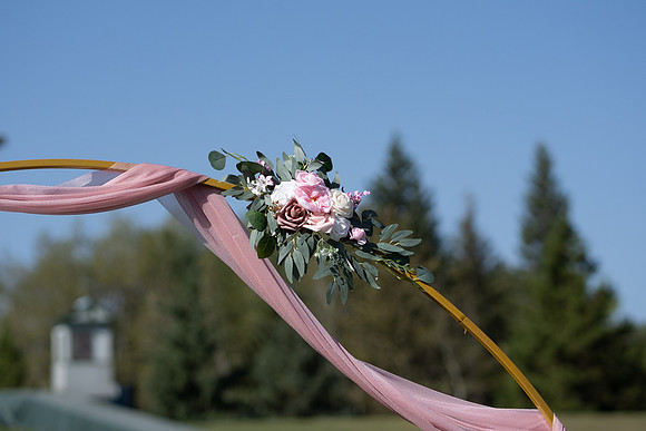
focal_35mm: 127
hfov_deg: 16.1
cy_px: 216
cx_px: 323
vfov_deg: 10.8
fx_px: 2279
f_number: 2.8
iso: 250
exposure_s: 1/8000
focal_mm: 85
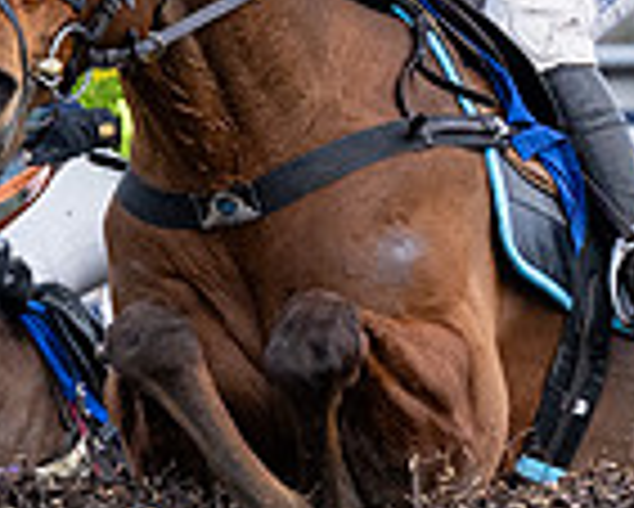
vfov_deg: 2.4
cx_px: 158
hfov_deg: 2.9
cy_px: 294
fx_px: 12318
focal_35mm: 656
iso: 800
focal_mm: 87
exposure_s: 1/1250
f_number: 4
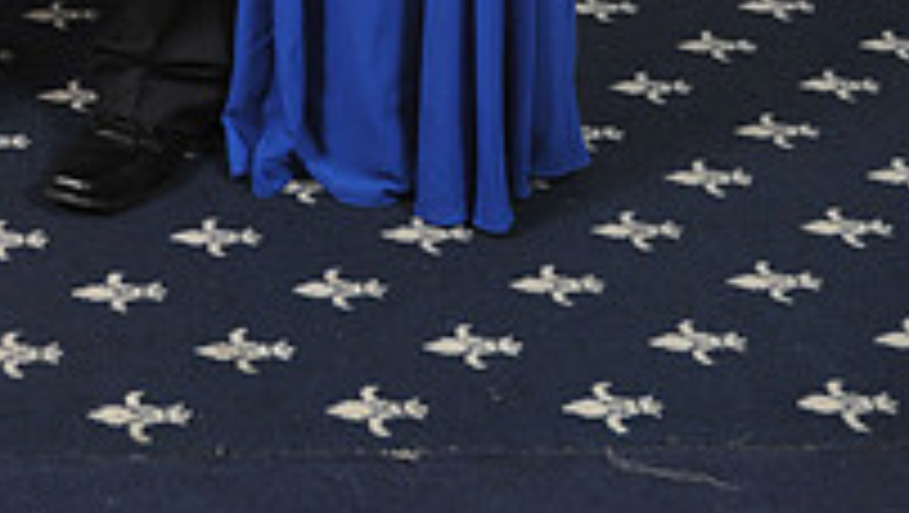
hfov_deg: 16.7
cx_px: 58
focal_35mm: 126
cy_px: -693
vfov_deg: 8.8
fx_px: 3039
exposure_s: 1/160
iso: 1000
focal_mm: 42
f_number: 7.1
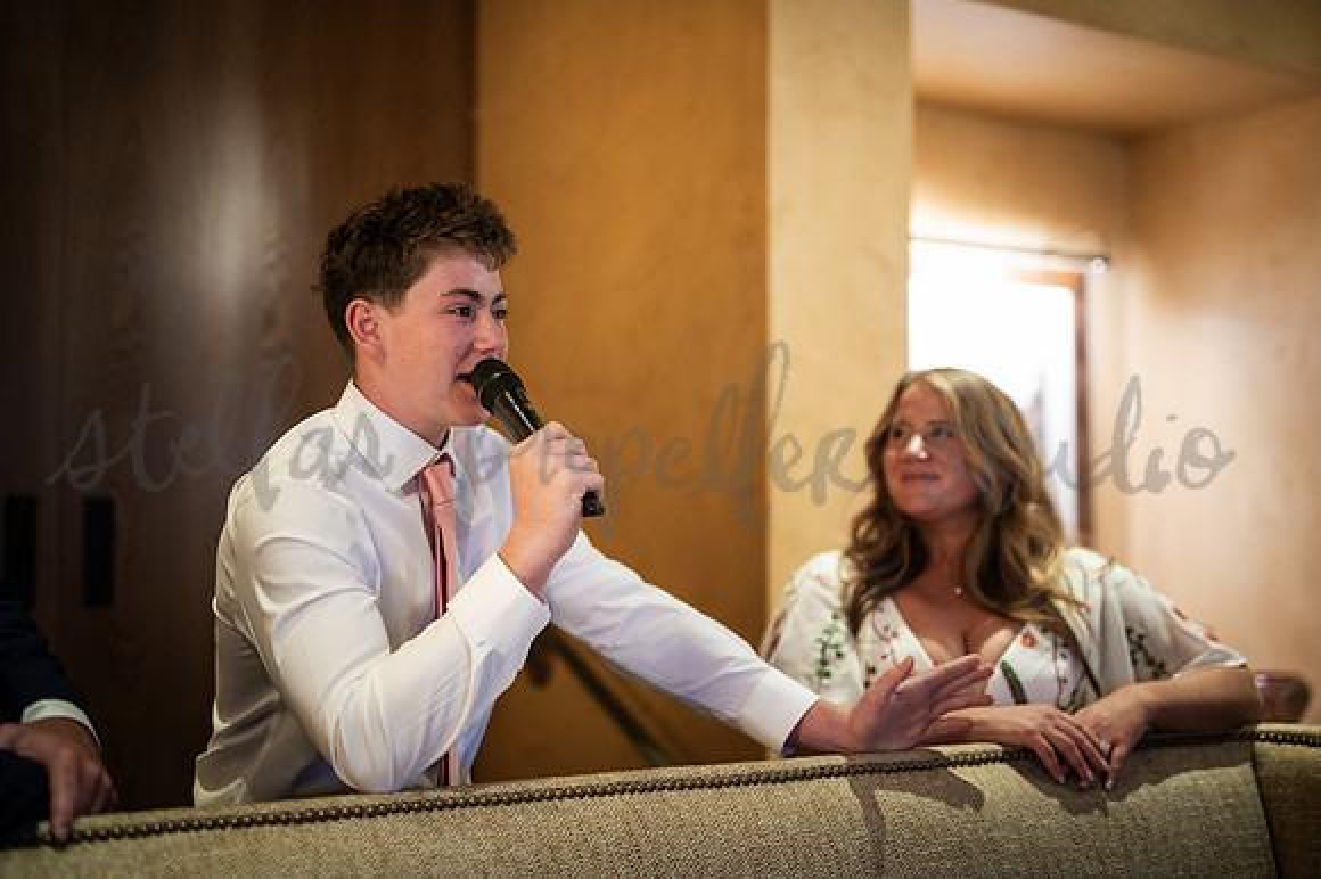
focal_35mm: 50
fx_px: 1834
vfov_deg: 27.0
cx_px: 660
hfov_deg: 39.6
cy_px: 440
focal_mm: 50
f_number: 1.4
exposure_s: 1/125
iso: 2500
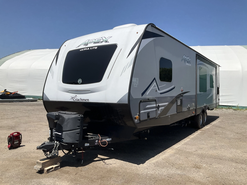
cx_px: 124
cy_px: 92
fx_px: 207
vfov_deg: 48.2
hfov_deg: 61.7
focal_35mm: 29
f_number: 1.8
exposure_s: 1/2801
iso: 25
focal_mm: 3
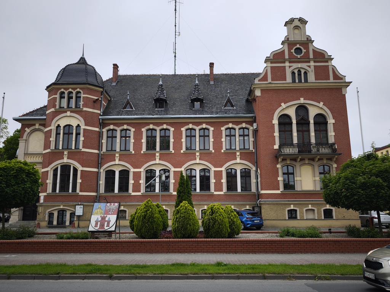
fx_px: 327
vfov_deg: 48.2
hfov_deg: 61.7
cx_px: 195
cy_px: 146
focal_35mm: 29
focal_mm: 6.57
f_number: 1.6
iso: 50
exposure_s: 1/761
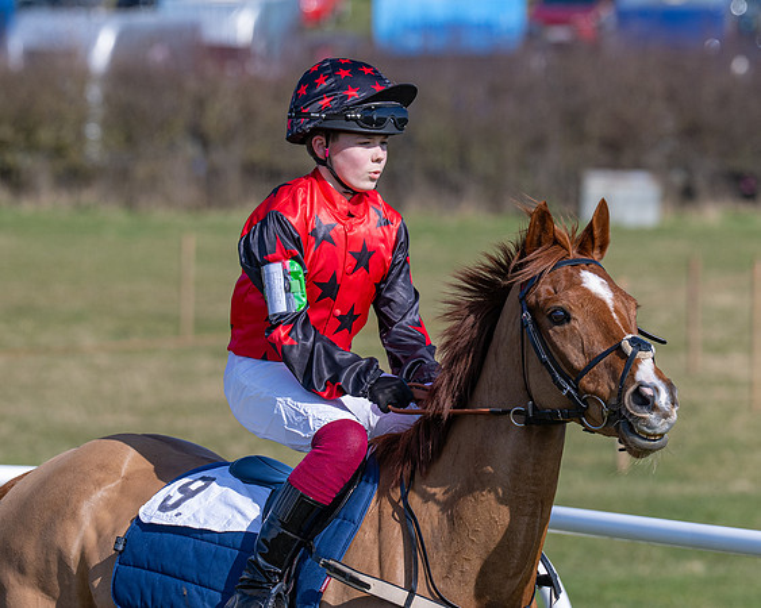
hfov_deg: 5.0
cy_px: 261
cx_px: 489
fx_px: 8688
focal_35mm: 386
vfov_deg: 4.0
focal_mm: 200
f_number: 5
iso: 200
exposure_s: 1/1600
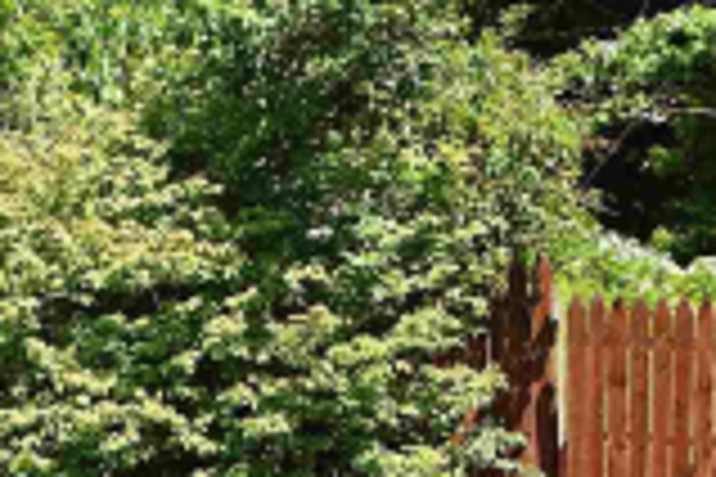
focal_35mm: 151
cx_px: -552
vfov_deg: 9.1
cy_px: 310
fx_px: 3003
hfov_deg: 12.5
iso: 320
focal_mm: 32
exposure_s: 1/1000
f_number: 5
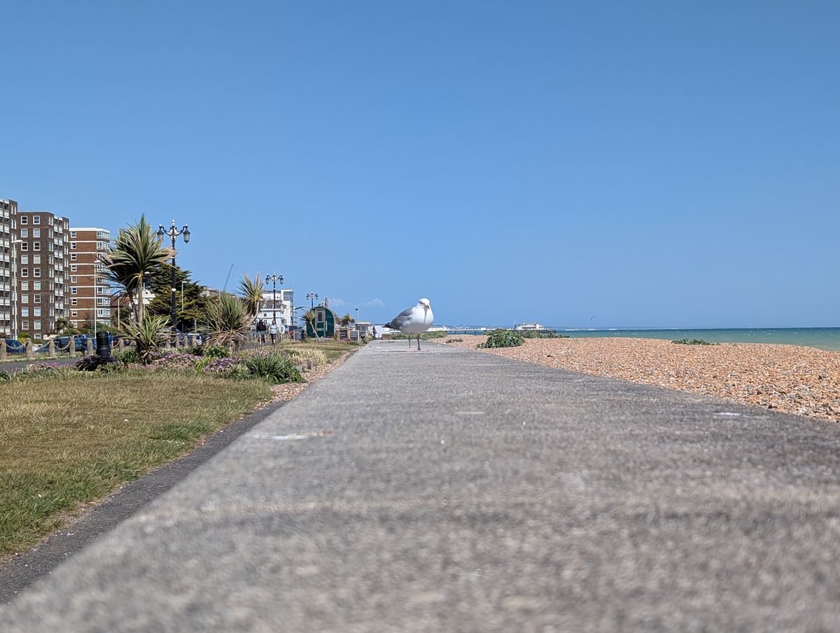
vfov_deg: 29.8
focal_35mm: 49
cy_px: 316
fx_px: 1191
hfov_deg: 38.9
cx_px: 420
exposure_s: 1/1727
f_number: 1.68
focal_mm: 6.9
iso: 24
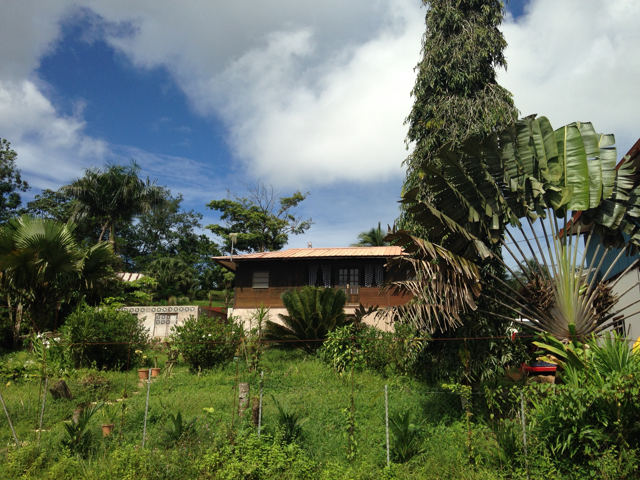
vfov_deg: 42.9
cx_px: 320
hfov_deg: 55.4
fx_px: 610
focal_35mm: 33
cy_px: 240
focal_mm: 4.12
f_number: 2.4
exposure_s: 1/2169
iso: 50
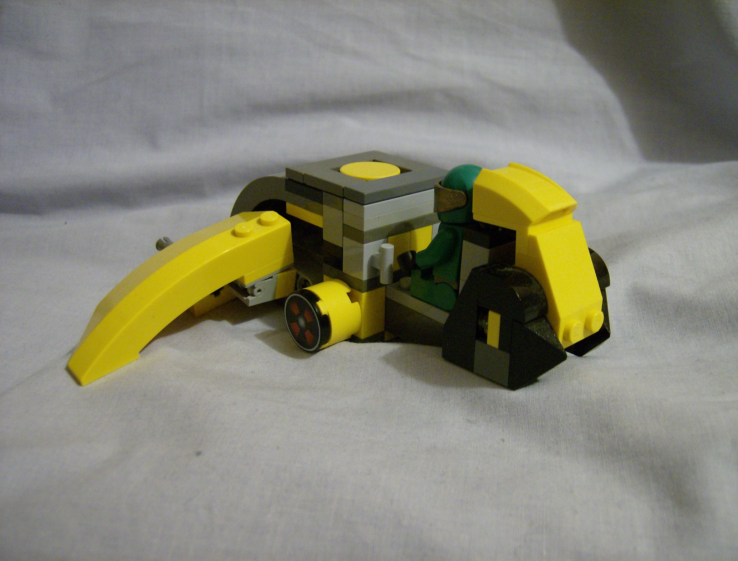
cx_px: 369
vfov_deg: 40.0
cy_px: 280
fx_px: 771
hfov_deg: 51.1
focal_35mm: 36
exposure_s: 1/10.5
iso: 200
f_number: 2.8
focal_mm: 6
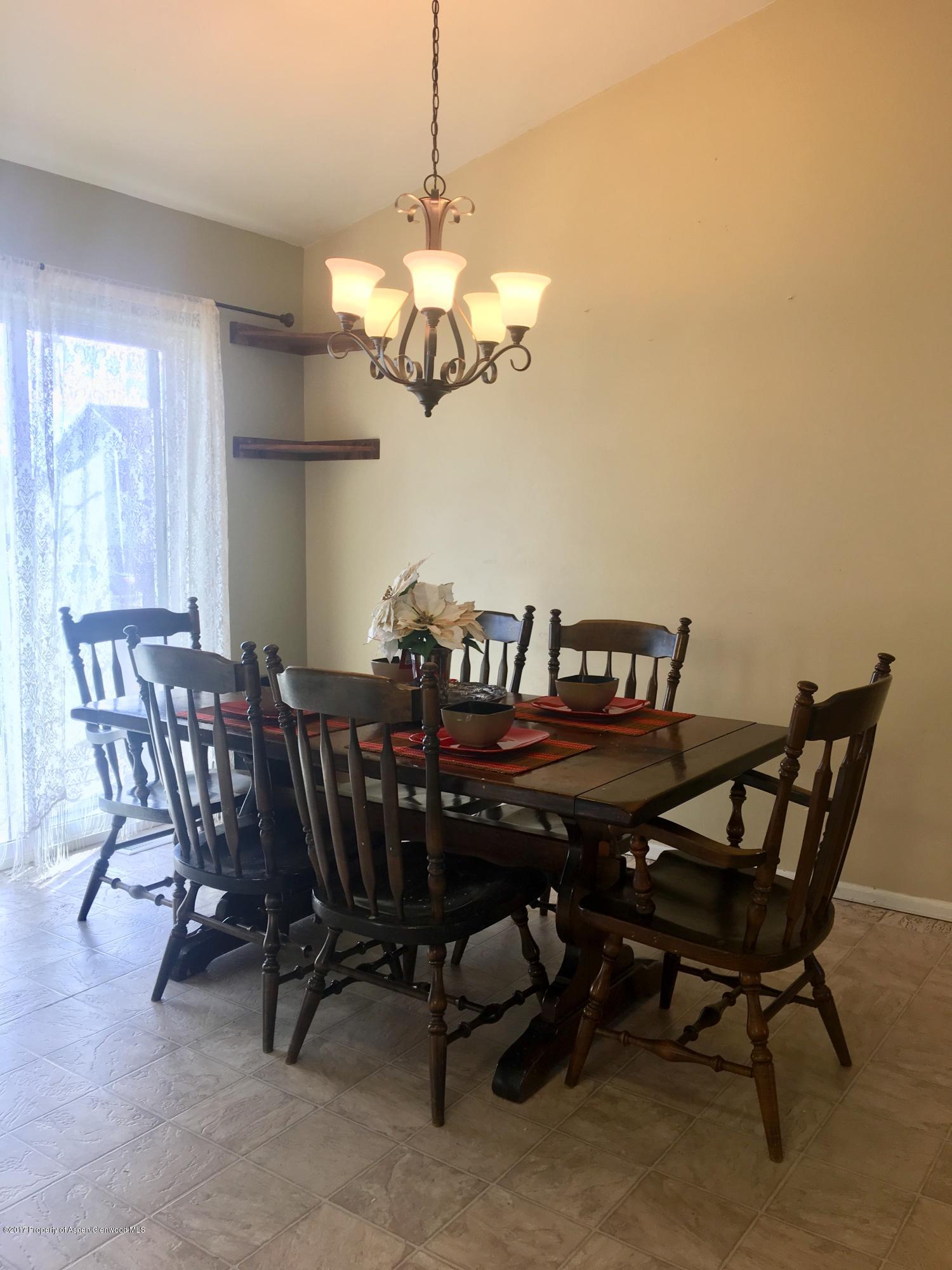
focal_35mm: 29
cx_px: 476
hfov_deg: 48.2
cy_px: 635
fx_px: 1063
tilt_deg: -6.5
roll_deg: +0.2
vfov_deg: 61.7
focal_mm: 4.15
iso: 25
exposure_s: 1/40
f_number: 2.2
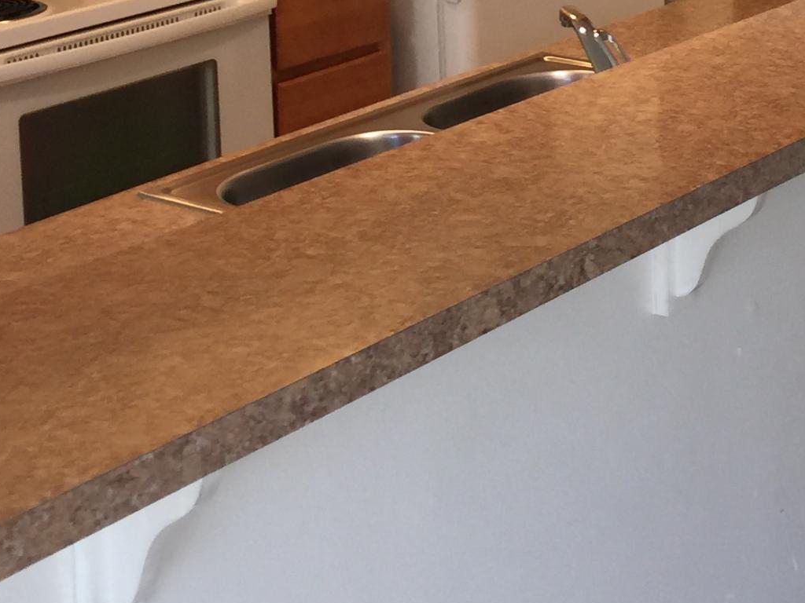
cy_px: -210
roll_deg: -1.1
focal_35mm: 85
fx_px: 1977
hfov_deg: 22.7
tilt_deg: -6.1
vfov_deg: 16.3
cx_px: 627
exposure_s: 1/15
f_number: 2.2
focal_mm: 4.15
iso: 32
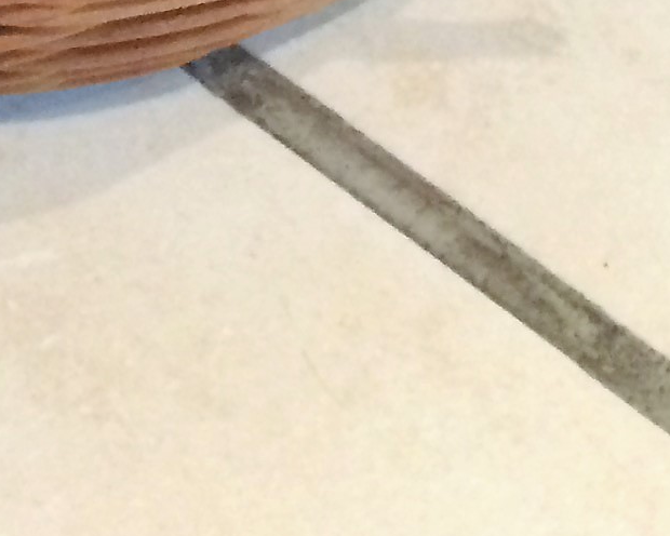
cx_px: -581
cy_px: -642
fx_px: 2955
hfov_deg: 11.8
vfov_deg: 9.5
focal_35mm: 149
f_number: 2.2
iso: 320
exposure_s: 1/17
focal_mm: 4.15
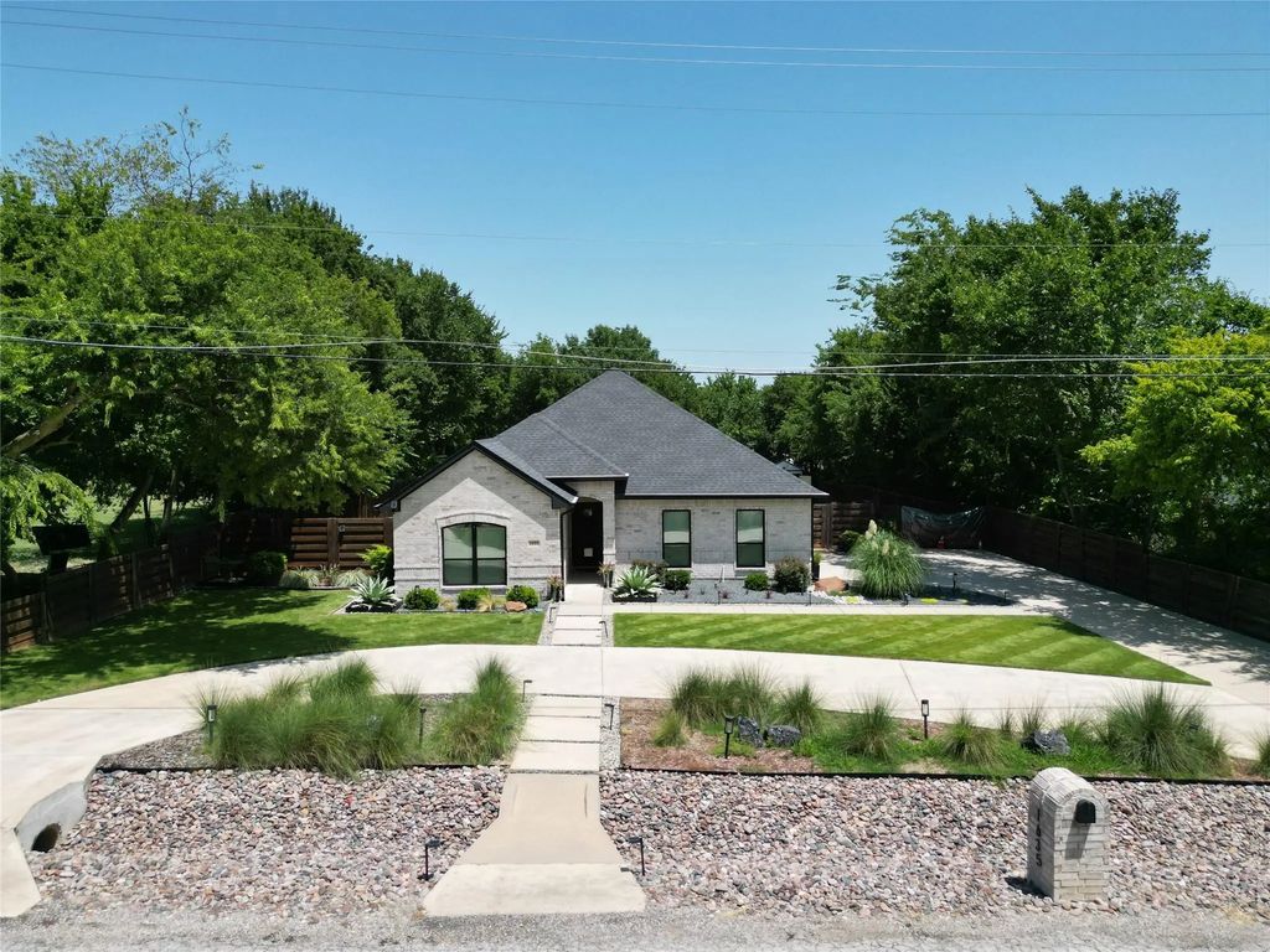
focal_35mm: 24
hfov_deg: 71.6
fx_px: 881
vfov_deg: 56.8
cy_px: 476
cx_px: 635
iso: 130
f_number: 1.7
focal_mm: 6.72
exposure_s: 1/3200
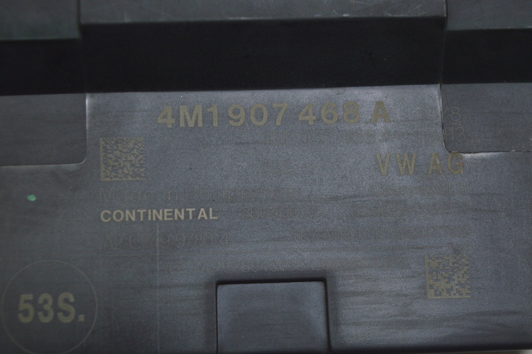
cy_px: 177
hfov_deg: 24.6
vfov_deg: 16.5
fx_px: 1218
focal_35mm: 82
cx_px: 266
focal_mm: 55
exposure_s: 1/40
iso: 400
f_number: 5.6
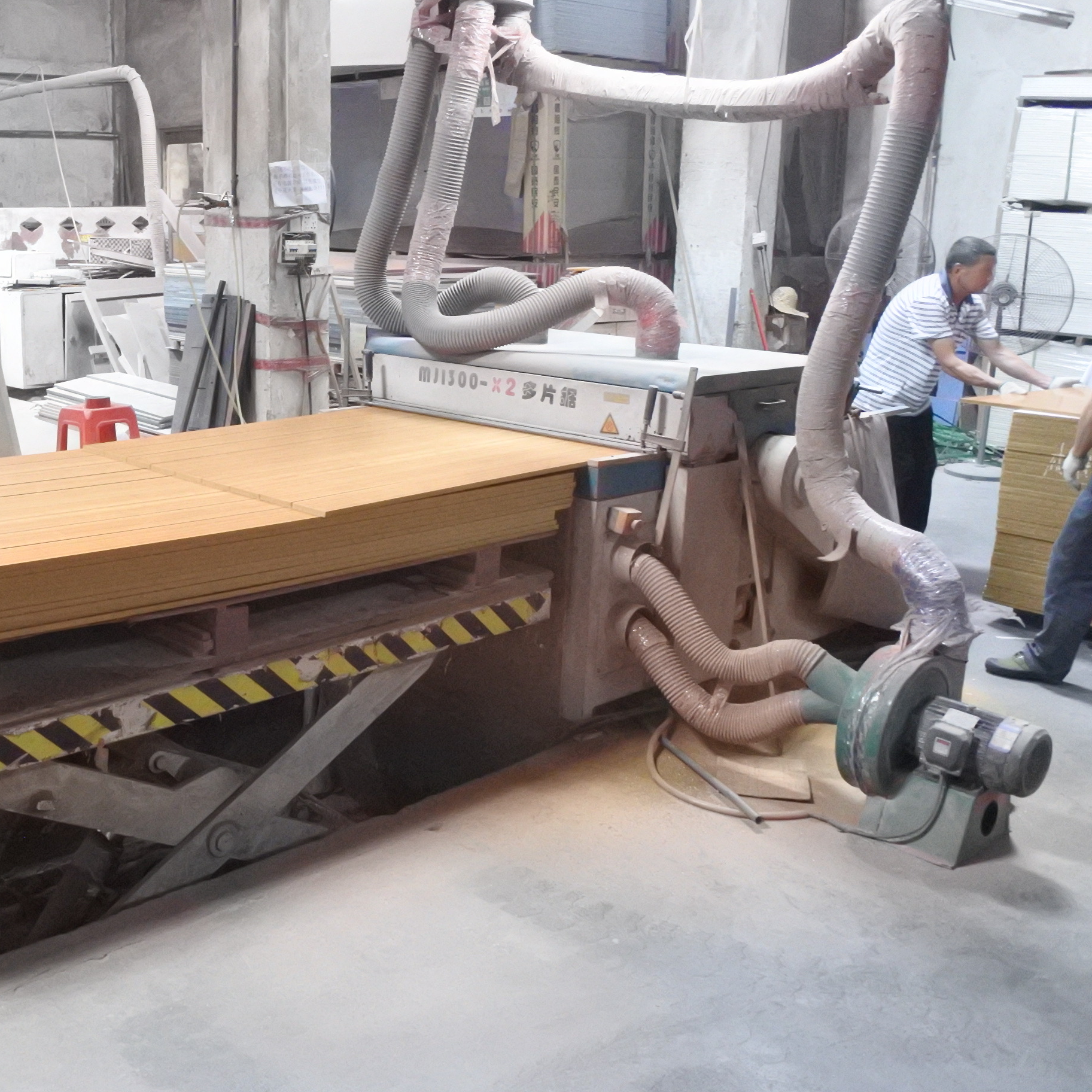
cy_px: 550
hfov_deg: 45.8
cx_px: 291
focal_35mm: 35
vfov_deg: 47.2
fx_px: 1249
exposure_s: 1/50
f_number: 3.5
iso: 6400
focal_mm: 10
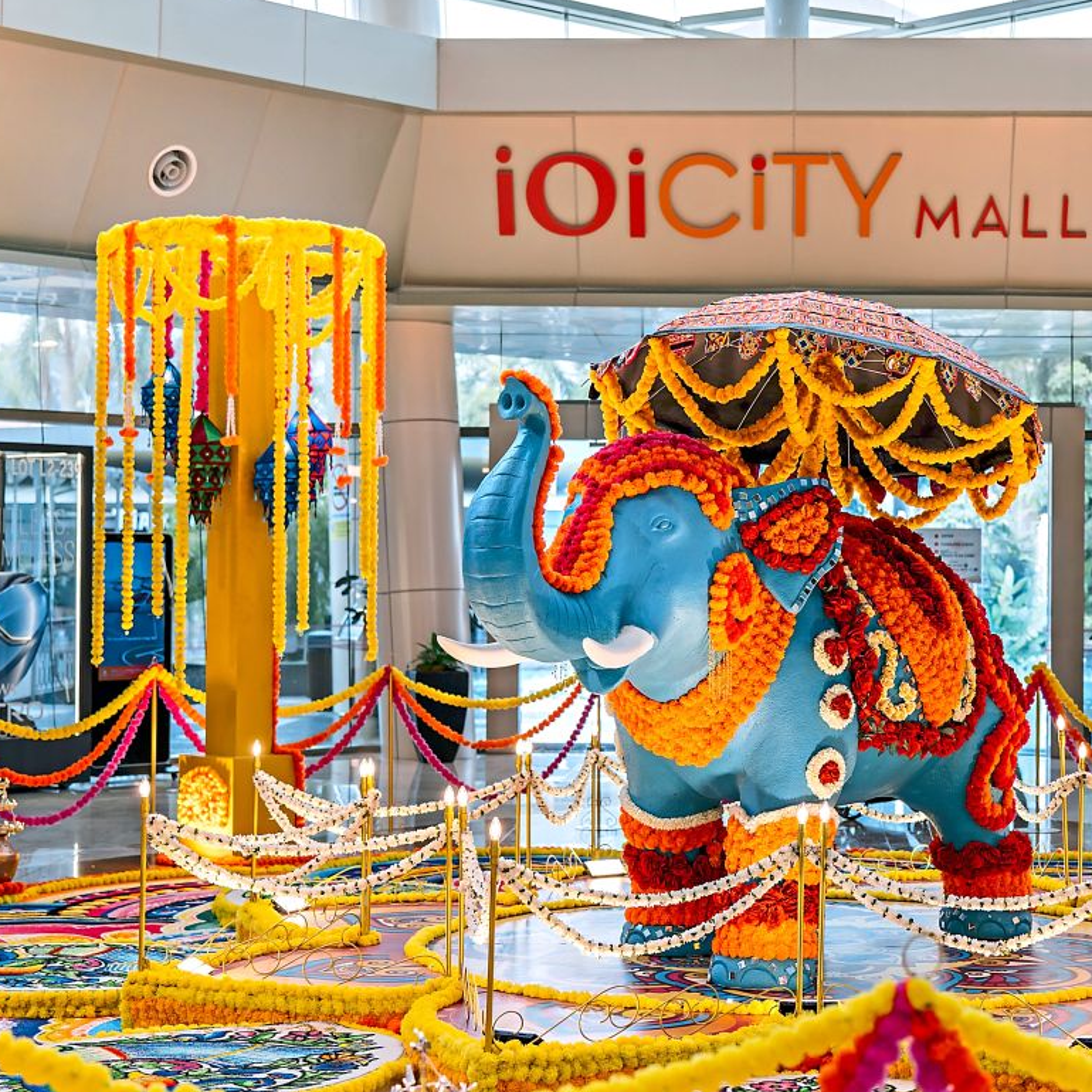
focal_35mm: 67
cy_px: 543
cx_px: 770
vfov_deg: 25.7
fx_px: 2391
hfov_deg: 25.5
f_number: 2.8
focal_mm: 49
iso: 320
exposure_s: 1/200
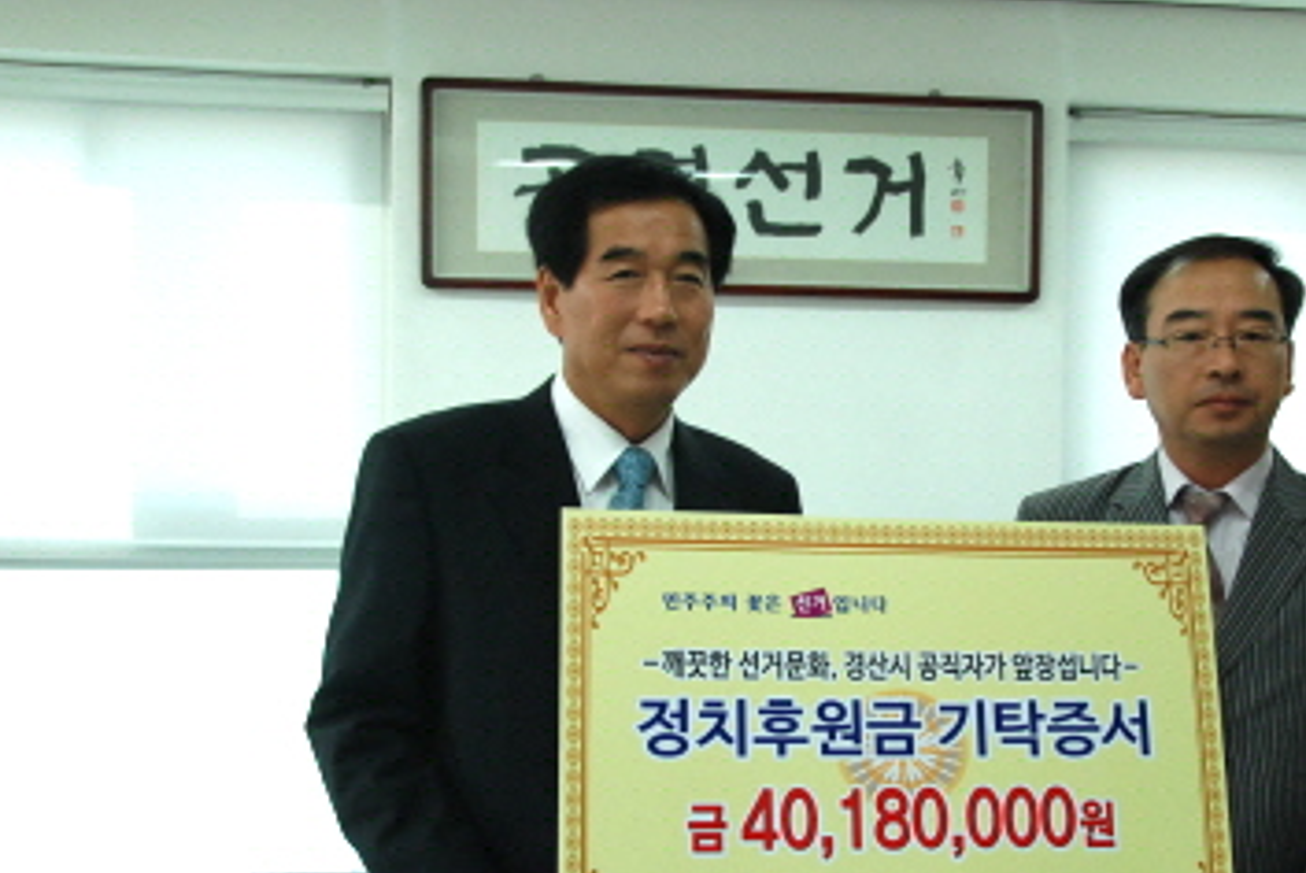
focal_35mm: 51
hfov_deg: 38.4
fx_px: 1852
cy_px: 547
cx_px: 877
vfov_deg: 26.4
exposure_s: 1/100
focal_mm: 24
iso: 800
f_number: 5
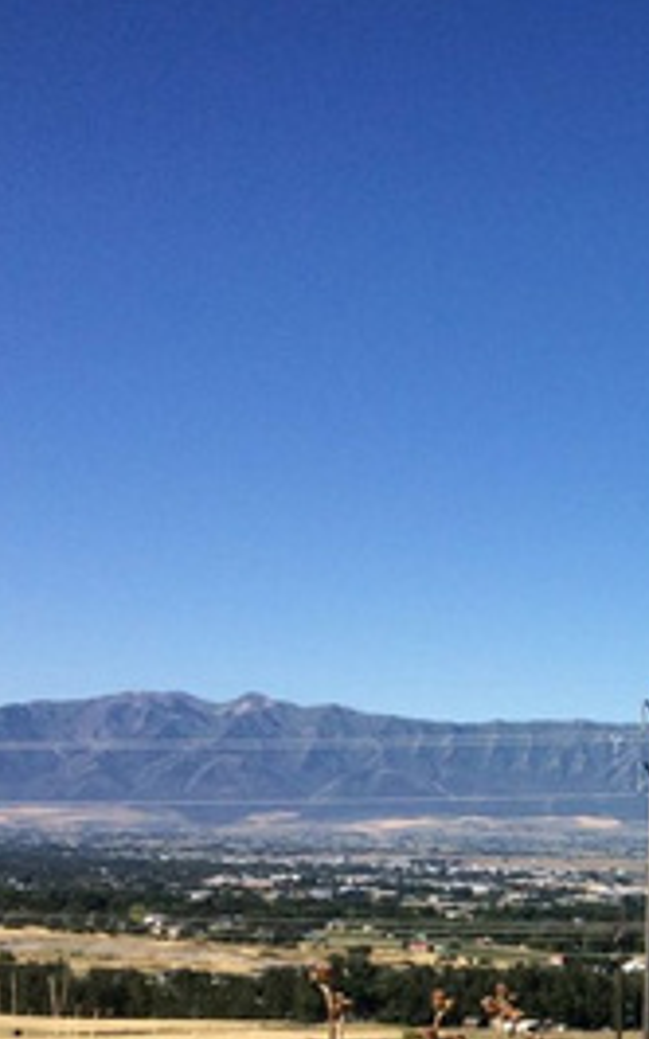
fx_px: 2096
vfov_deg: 27.2
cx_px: 1020
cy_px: 859
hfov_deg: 15.9
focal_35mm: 74
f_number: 2.2
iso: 32
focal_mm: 4.15
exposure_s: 1/3165
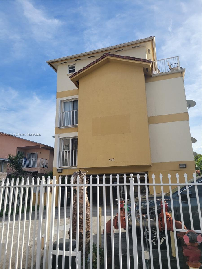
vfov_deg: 67.3
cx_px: 101
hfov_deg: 53.1
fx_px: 202
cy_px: 134
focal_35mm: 26
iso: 40
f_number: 1.8
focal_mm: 5.4
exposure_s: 1/2198
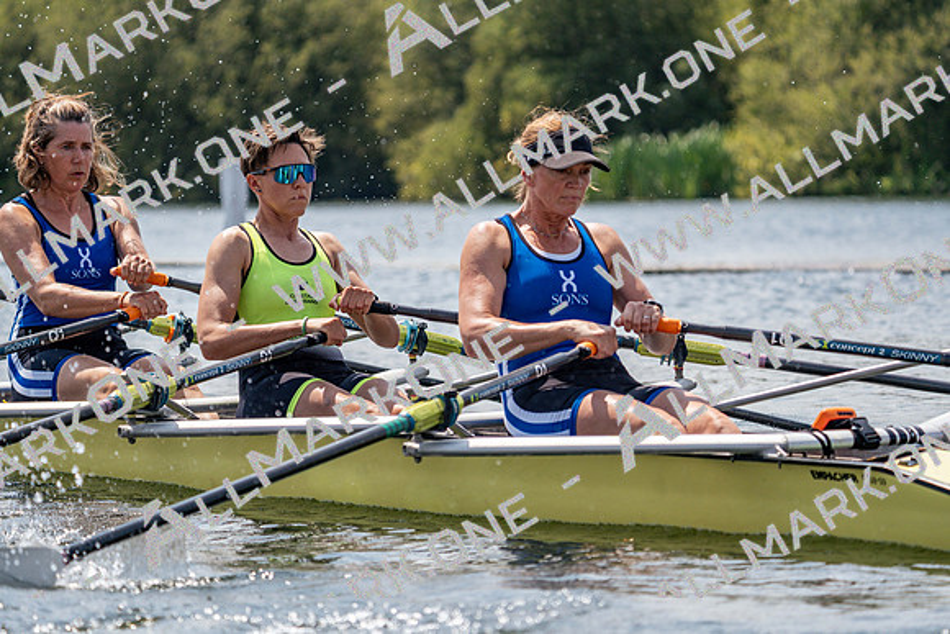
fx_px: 5279
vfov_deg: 6.9
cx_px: 475
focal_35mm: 200
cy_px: 317
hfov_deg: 10.3
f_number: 5.6
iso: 200
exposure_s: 1/1600
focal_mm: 200
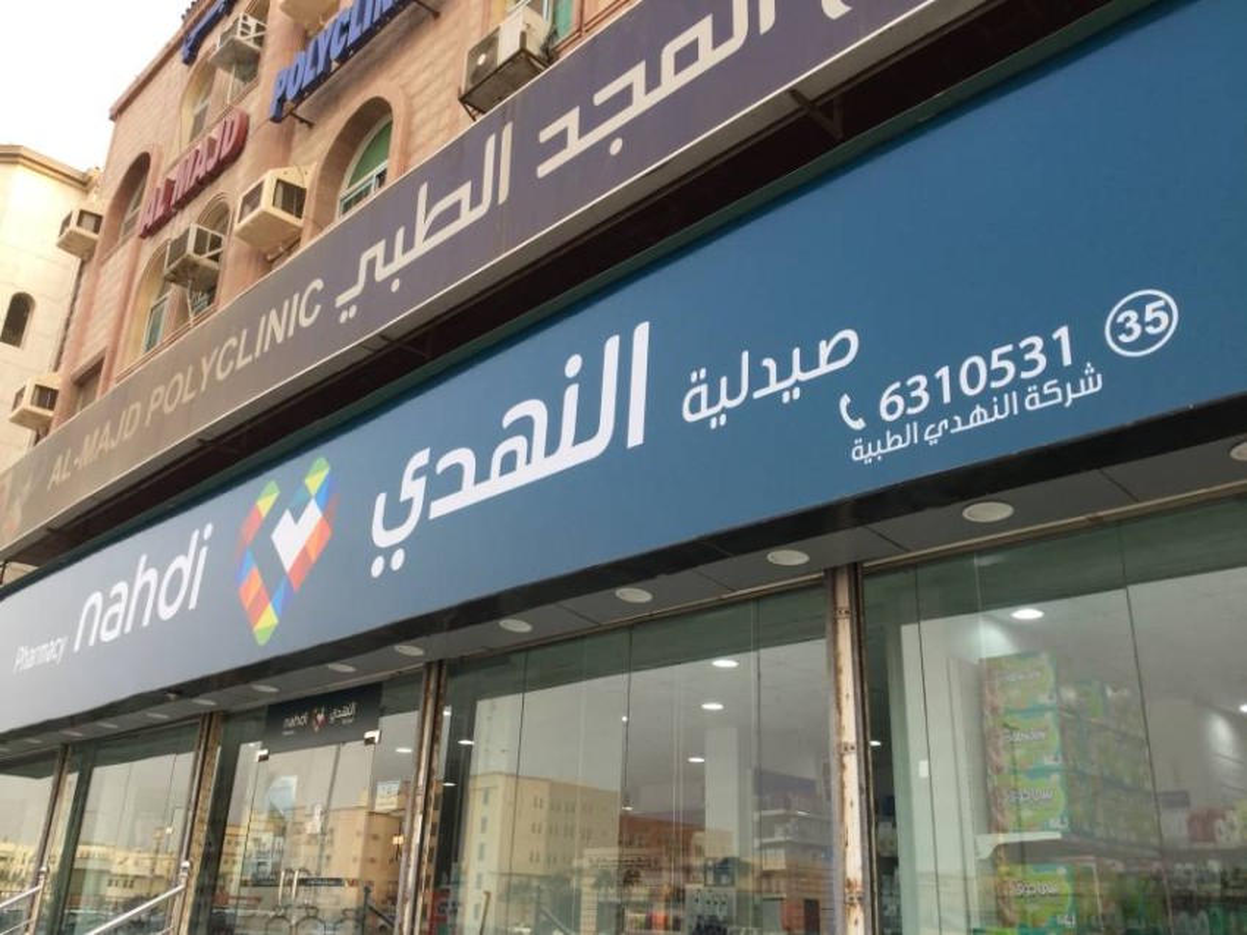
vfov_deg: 45.4
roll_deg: -3.3
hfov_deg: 58.4
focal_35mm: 31
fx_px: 1116
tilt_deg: +20.4
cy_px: 468
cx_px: 624
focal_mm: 3.3
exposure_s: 1/120
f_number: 2.4
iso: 32
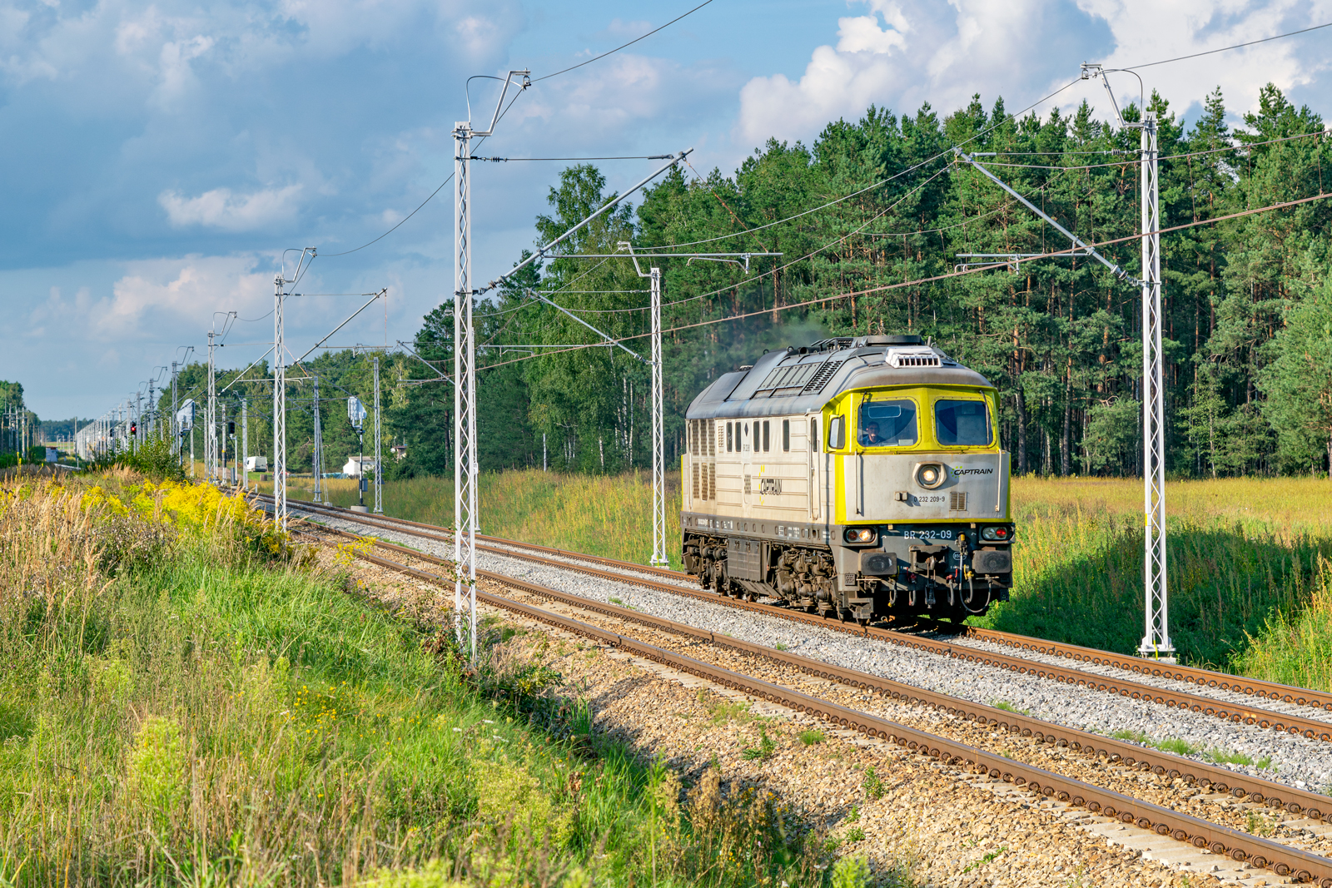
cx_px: 666
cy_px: 444
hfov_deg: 18.2
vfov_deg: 12.2
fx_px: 4163
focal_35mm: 112
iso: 125
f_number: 8
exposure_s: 1/400
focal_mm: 75
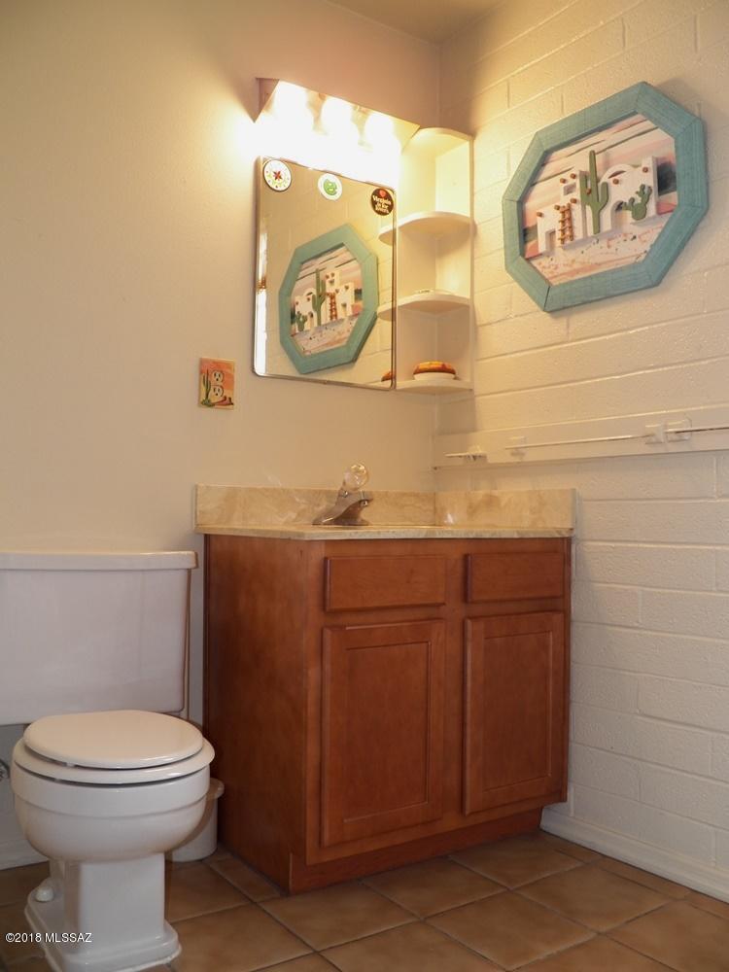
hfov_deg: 45.4
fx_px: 870
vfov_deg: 58.4
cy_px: 486
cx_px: 364
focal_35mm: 31
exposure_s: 1/40
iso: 125
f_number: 2.8
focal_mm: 5.5
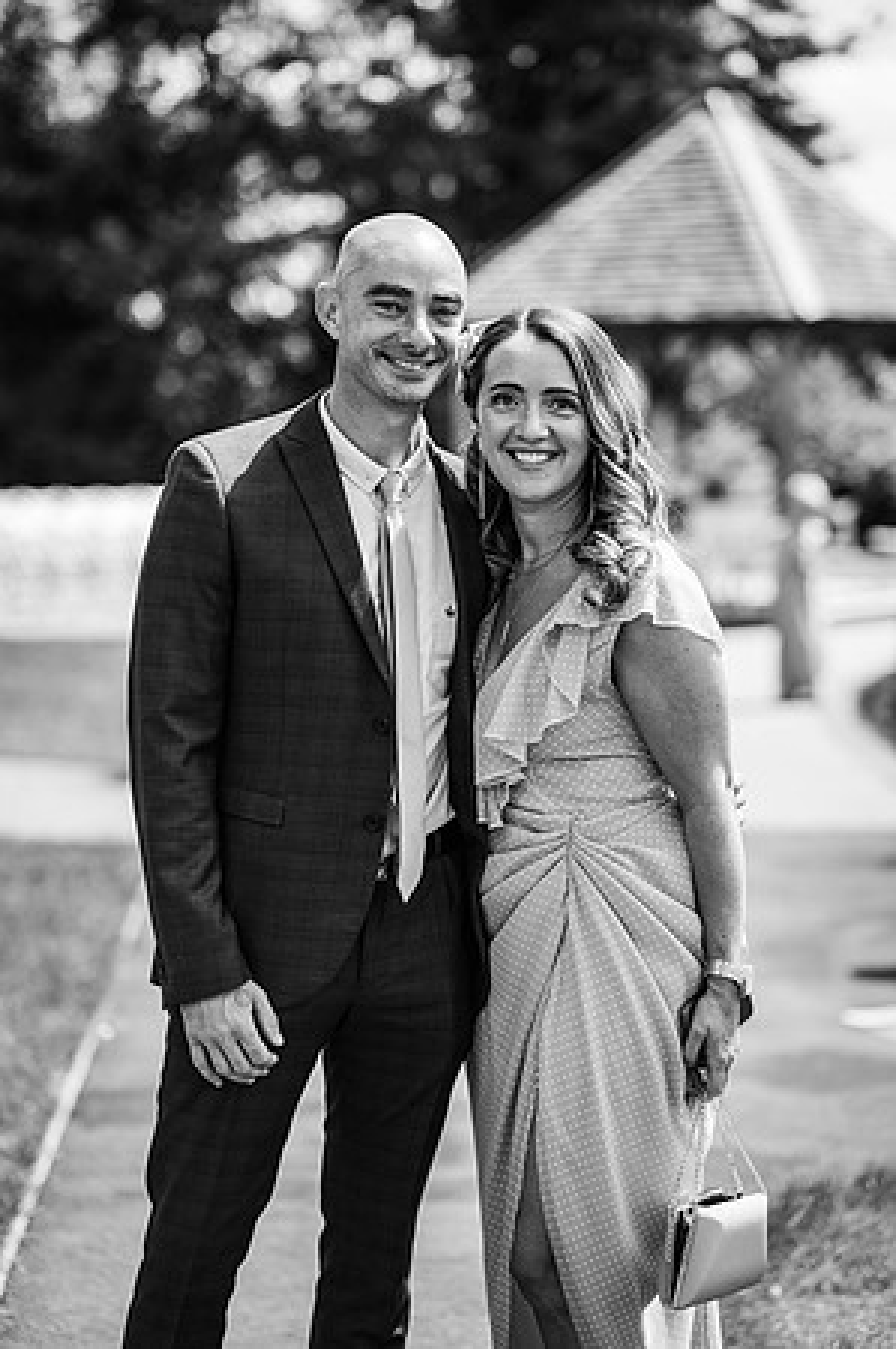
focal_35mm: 85
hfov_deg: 16.0
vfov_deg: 23.9
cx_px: 448
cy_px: 674
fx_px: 3180
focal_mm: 85
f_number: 2.2
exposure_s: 1/1250
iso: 100
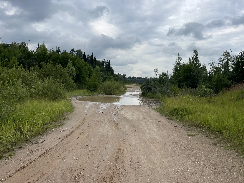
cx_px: 122
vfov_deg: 53.1
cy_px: 92
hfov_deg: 67.3
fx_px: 183
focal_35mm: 26
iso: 32
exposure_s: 1/2092
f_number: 1.6
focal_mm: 4.2
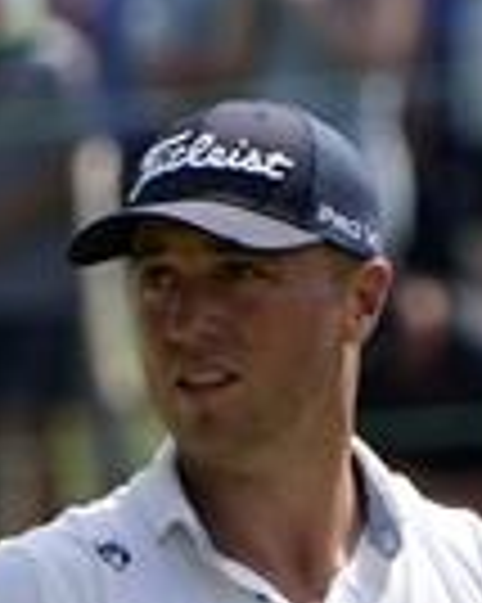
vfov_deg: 0.8
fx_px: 44898
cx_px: 275
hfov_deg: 0.6
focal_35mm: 2515
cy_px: 353
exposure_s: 1/1600
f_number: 6.3
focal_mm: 368
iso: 400
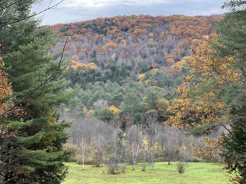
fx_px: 547
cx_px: 123
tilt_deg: +1.8
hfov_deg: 25.3
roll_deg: -1.0
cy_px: 92
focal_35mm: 77
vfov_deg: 19.1
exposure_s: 1/121
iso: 200
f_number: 2.8
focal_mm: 9
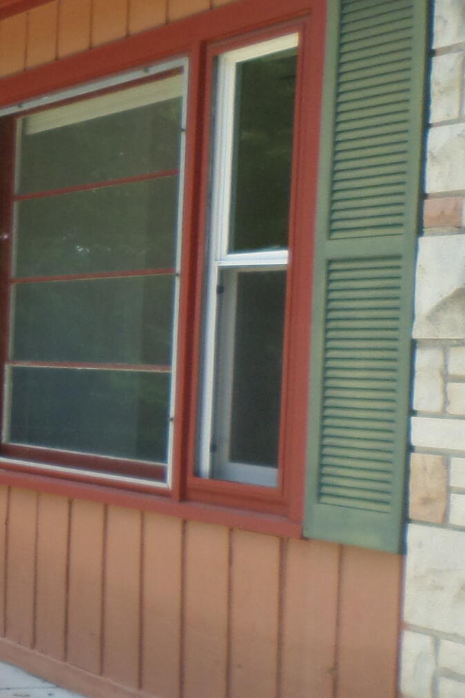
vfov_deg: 26.3
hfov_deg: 15.2
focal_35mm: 77
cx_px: -388
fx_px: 1492
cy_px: 418
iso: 80
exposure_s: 1/350
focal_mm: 4.5
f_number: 2.5
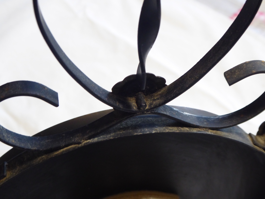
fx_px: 375
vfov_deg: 29.7
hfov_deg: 38.9
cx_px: 132
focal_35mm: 49
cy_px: 100
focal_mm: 8.4
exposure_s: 1/13
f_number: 4
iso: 400
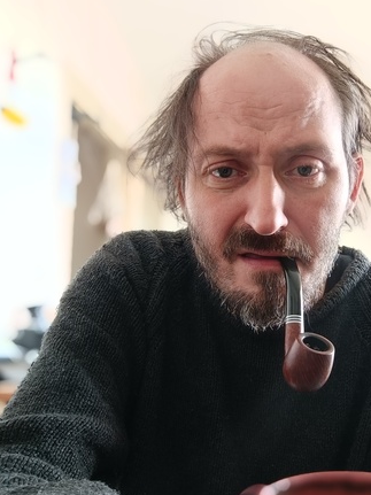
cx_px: 273
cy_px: 251
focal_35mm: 38
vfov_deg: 49.0
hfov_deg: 36.9
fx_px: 543
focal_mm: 3.24
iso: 93
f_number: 2.45
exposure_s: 1/33.3
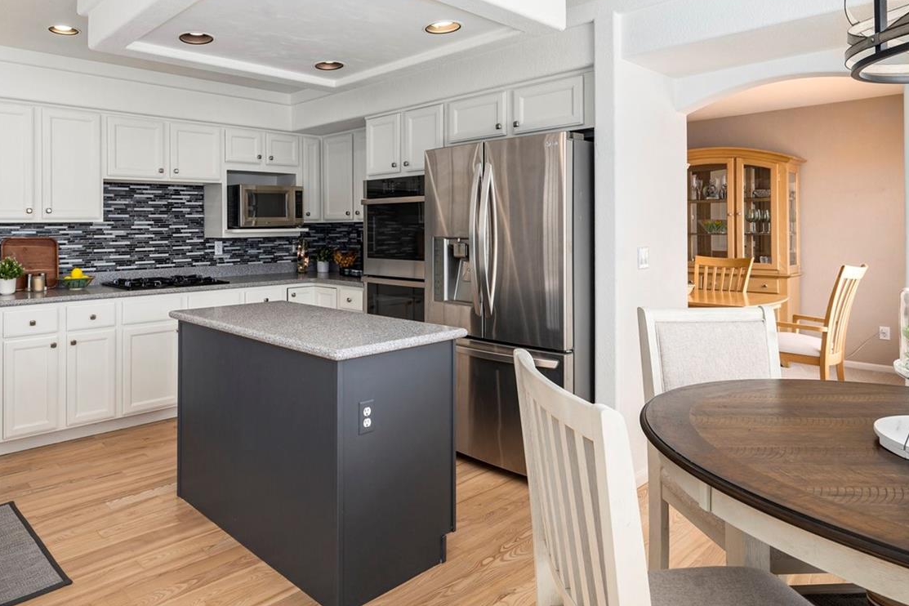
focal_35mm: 23
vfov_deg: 54.6
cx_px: 323
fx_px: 581
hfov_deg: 74.4
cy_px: 232
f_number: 8
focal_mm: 16
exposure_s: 1/40
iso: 400
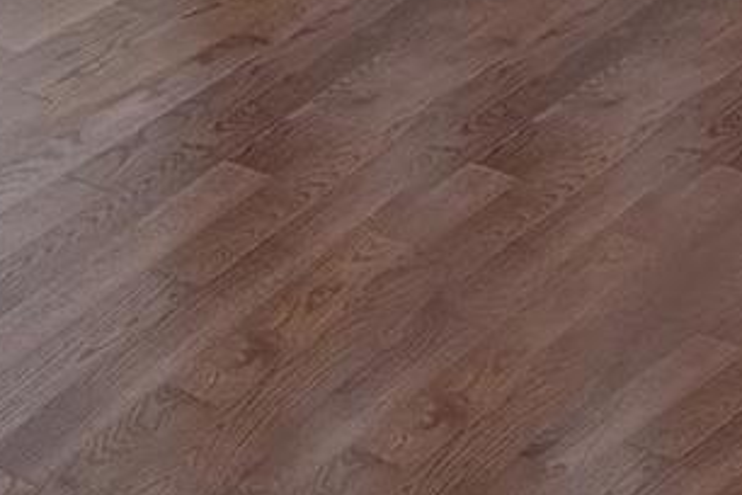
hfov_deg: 21.0
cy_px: -726
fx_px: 1834
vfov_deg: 12.1
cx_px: -192
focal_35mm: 89
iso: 800
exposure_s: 1/640
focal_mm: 17
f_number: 8
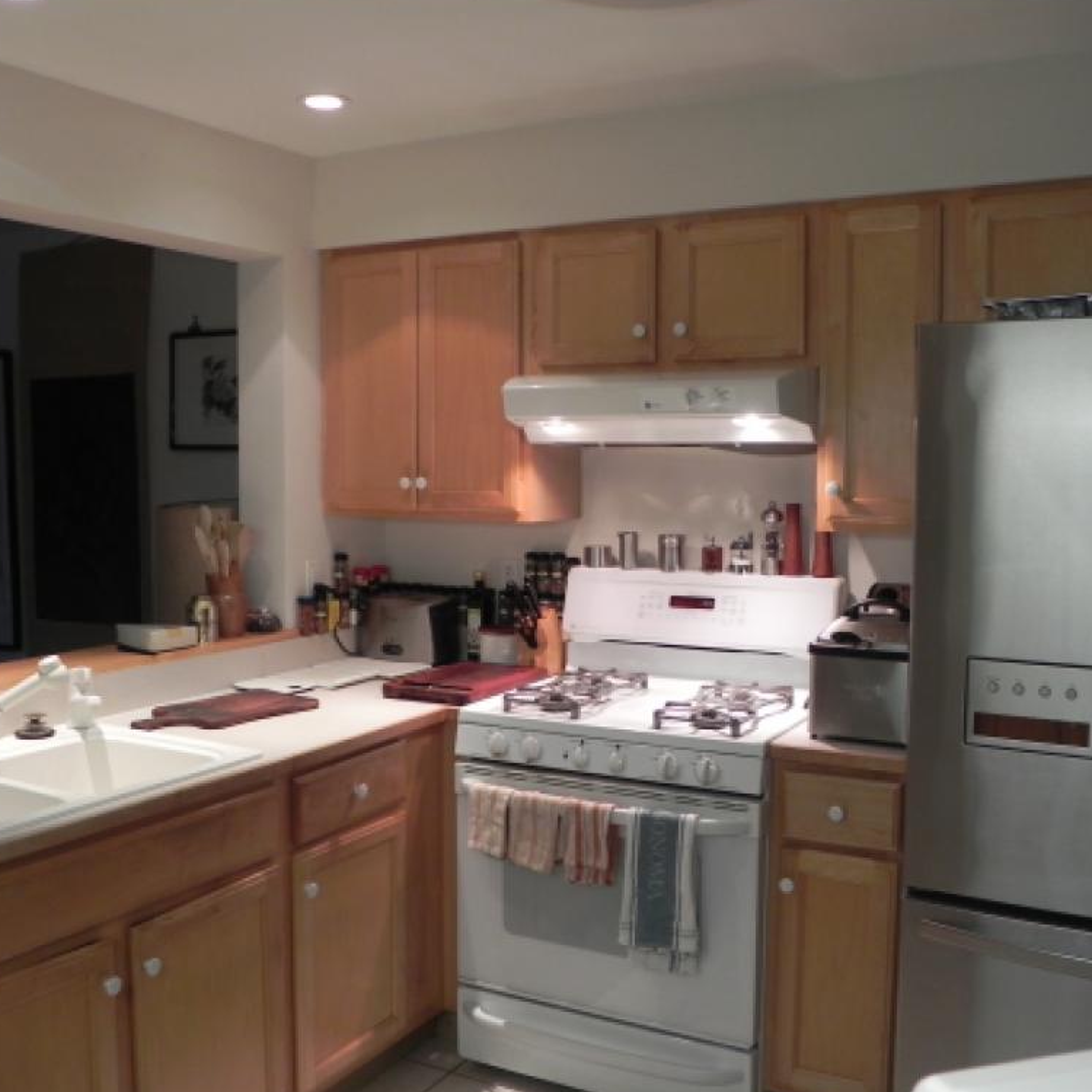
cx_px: 514
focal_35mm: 35
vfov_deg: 47.2
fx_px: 1249
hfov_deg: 47.2
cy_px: 550
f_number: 2.8
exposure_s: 1/30
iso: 215
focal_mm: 5.2
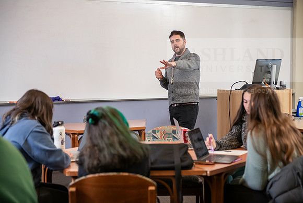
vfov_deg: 20.6
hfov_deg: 30.5
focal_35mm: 66
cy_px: 102
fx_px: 556
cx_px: 152
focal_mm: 66
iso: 640
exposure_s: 1/200
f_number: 3.2
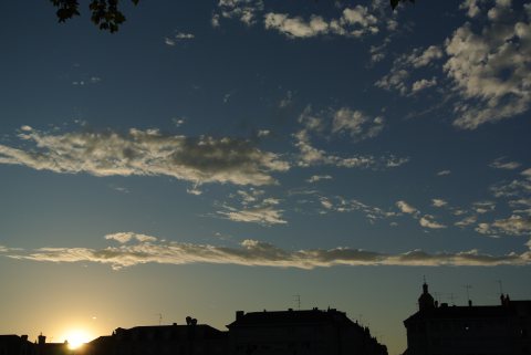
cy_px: 178
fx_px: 664
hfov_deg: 43.6
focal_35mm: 45
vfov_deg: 29.9
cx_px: 266
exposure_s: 1/2500
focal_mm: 16.9
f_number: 5
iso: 100
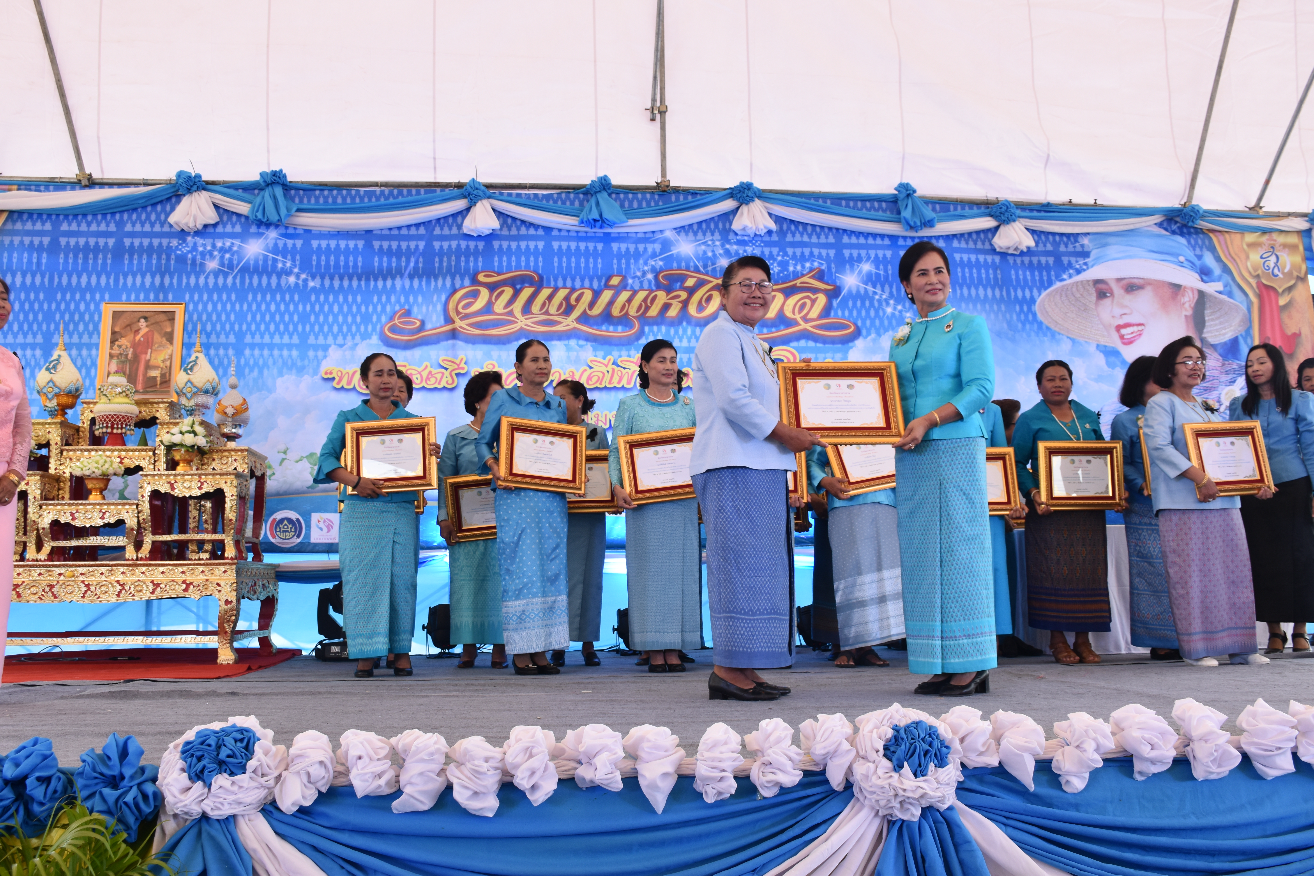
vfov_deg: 40.0
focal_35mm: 33
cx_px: 657
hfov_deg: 57.2
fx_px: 1204
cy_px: 438
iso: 400
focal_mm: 22
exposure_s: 1/200
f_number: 7.1
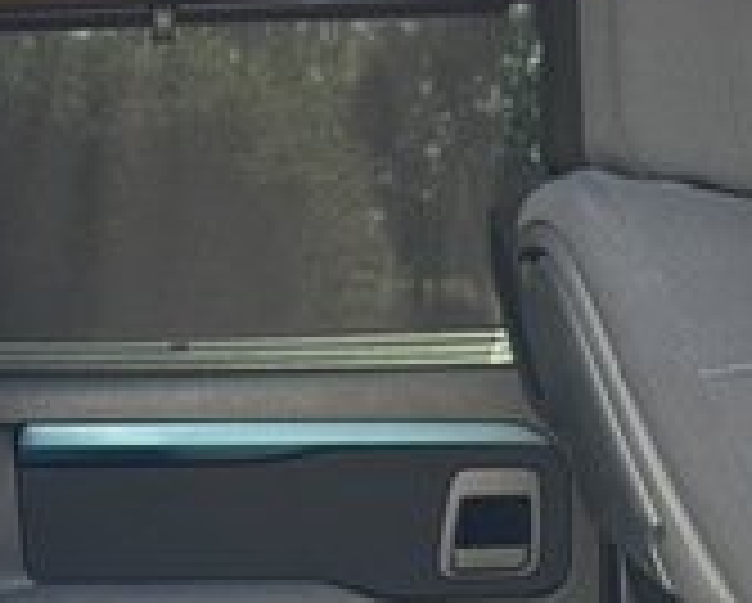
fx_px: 1983
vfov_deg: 16.6
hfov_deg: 21.3
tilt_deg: -12.9
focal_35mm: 89
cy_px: 716
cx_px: 182
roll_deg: +2.3
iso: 80
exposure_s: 1/167
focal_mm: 6.76
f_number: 1.78
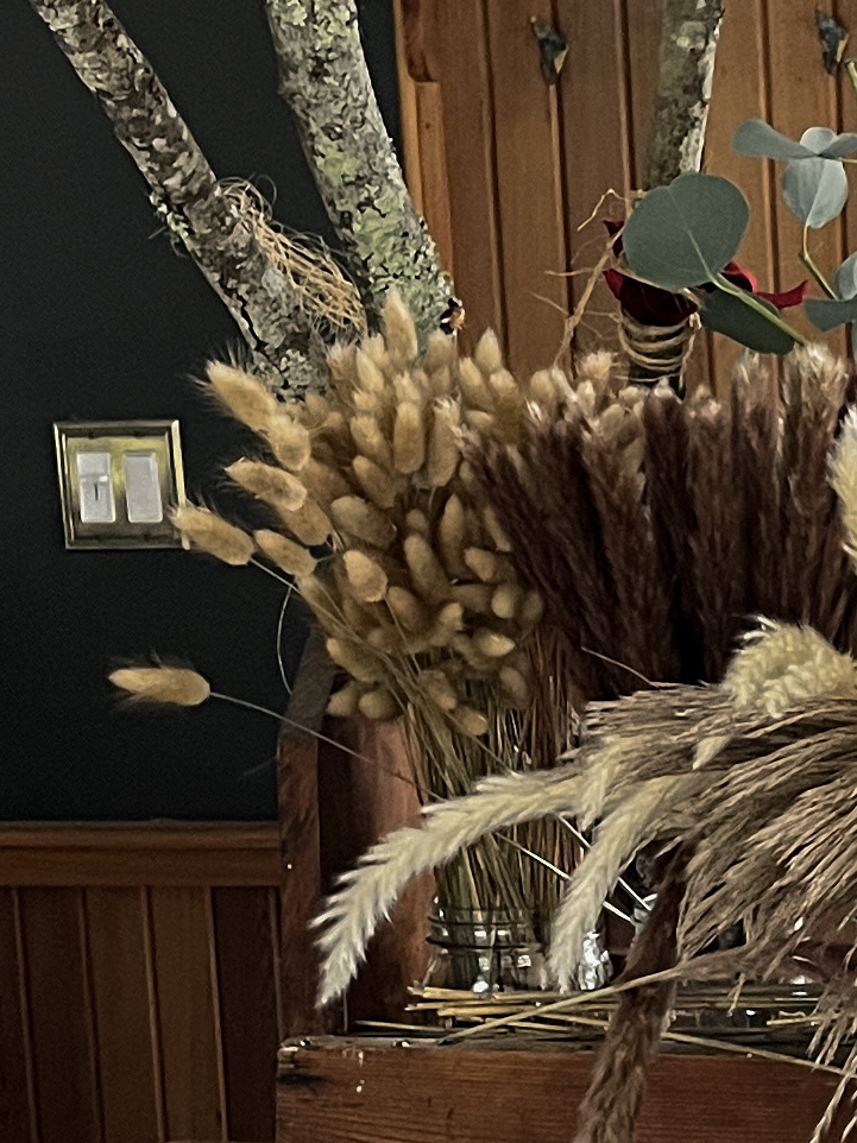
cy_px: 880
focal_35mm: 109
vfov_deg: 17.9
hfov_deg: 13.2
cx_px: 1013
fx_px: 3600
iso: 400
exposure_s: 1/40
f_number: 1.6
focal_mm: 5.1
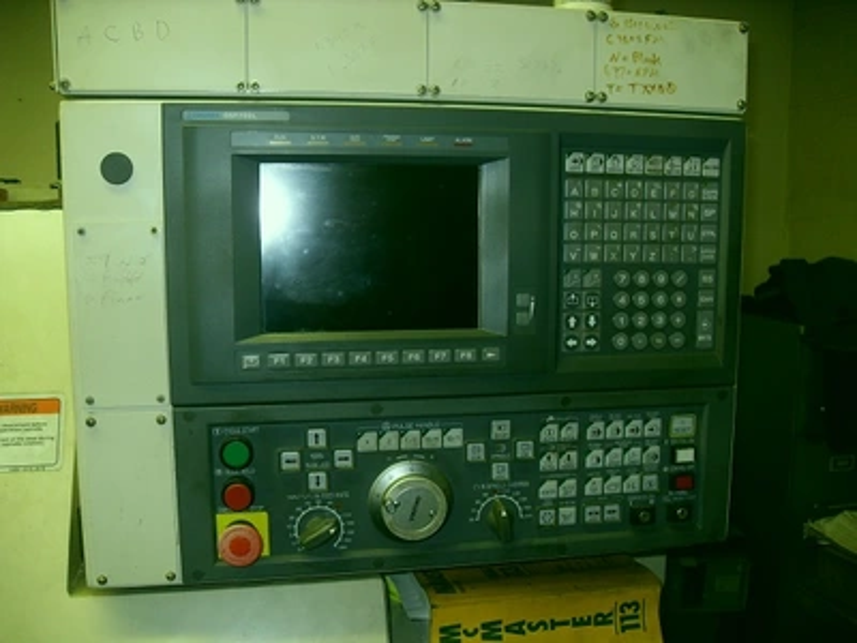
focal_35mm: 34
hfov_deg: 54.0
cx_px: 428
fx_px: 842
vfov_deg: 41.8
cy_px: 322
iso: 100
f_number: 2.8
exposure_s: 1/45
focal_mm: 6.3
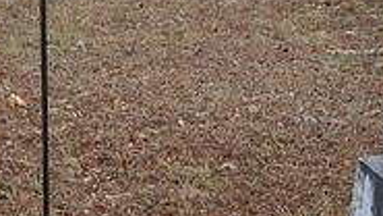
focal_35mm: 118
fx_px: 1198
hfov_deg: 16.8
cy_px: 171
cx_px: -153
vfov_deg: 10.2
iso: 800
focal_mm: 24
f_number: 10
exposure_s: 1/400
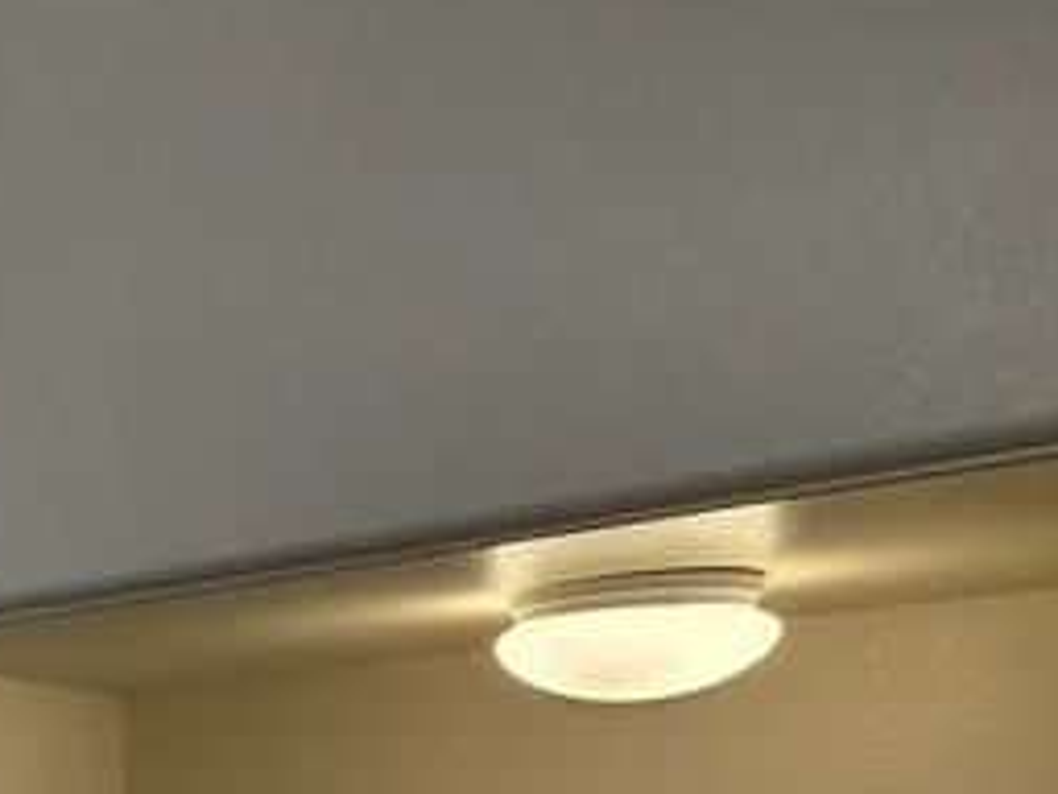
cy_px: 902
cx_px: -922
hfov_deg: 21.1
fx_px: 1589
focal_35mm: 52
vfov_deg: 25.7
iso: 40
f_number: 1.9
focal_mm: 2.2
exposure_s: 1/120
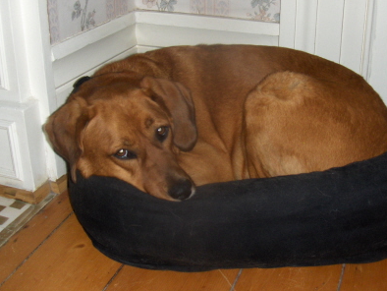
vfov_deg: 28.1
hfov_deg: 36.6
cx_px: 236
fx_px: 582
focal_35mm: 52
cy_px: 136
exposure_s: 1/60
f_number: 3.5
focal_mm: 6.5
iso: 100
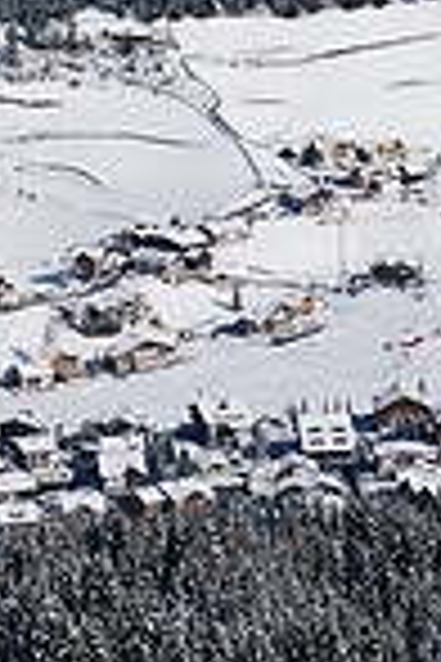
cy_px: -630
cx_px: 92
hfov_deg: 5.1
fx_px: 4905
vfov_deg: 7.4
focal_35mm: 267
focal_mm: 45
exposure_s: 1/640
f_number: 11
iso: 200
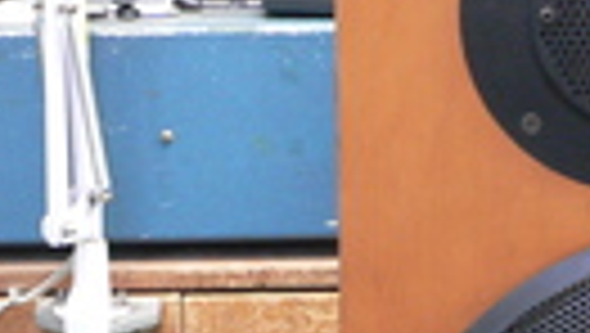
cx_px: 540
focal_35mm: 120
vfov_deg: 10.1
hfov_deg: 17.6
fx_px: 1879
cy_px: 322
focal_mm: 6.3
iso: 200
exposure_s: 1/6
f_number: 2.8
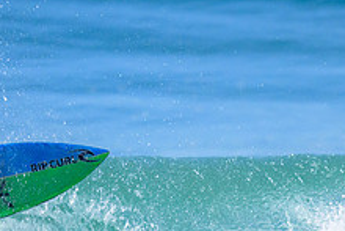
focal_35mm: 2106
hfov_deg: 1.0
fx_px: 20195
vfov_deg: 0.7
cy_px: 249
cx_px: 66
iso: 2800
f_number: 6.3
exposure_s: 1/2000
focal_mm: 800
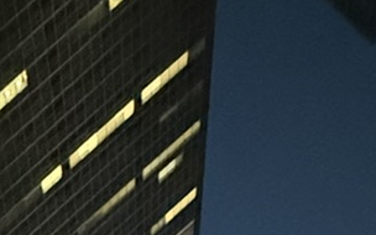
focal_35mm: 100
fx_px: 1025
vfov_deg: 8.2
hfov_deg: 20.8
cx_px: 176
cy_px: 916
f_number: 2.2
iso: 1600
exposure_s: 1/25
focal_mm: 2.22
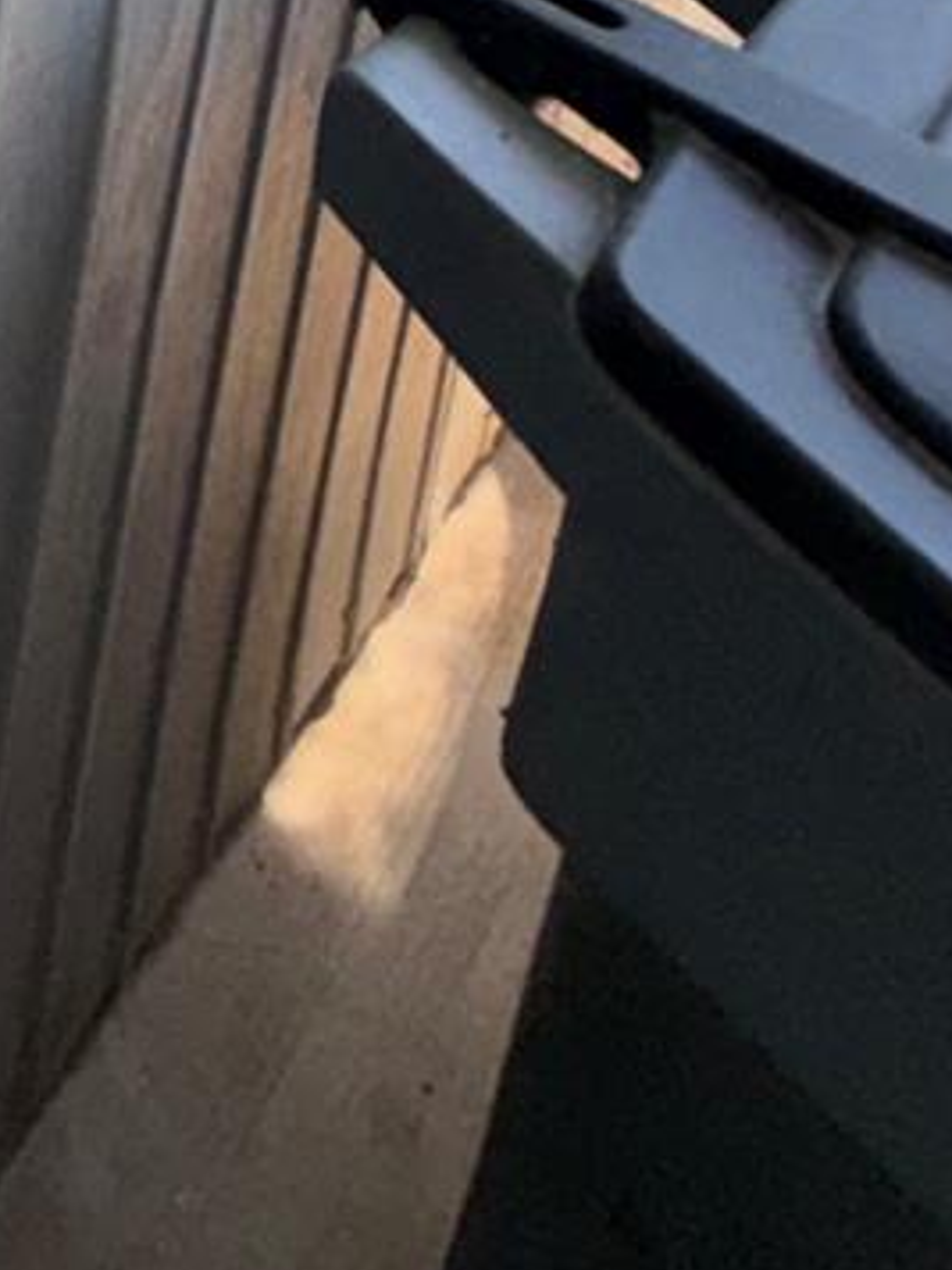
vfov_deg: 21.4
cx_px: -608
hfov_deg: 20.1
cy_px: -1020
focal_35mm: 59
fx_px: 2163
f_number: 2.2
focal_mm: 2.22
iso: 32
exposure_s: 1/121
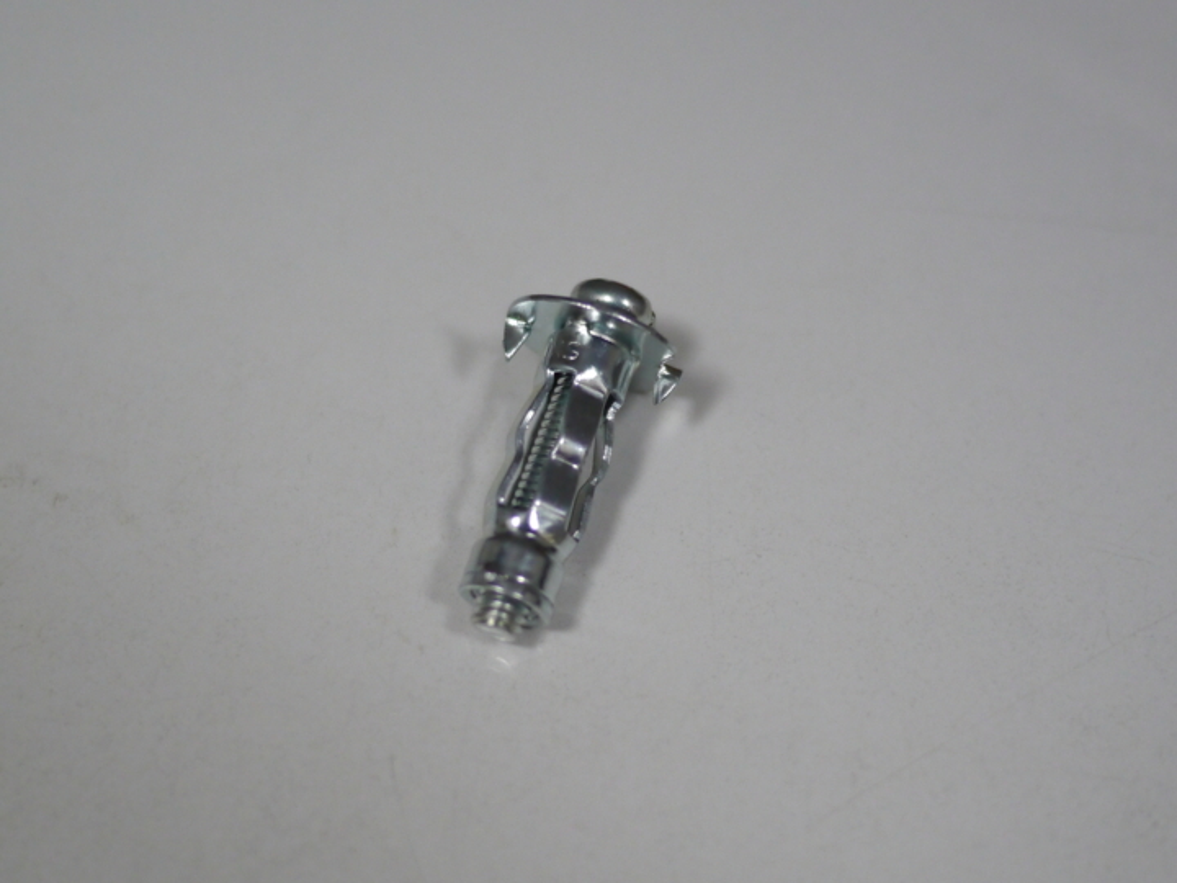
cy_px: 442
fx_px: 2720
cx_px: 588
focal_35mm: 80
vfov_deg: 18.4
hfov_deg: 24.4
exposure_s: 1/250
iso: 800
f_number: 1.7
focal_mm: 20
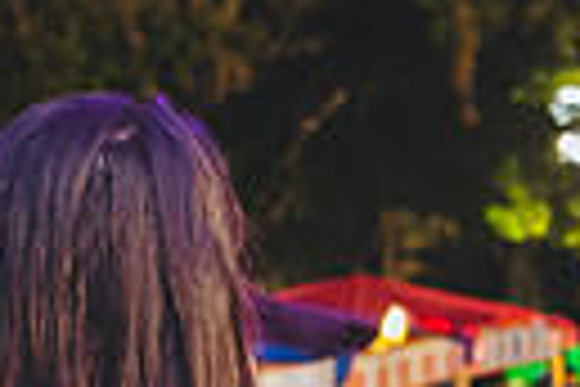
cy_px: 453
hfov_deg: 12.2
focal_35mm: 166
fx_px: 2674
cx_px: 614
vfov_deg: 8.2
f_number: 3.5
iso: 2000
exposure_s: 1/80
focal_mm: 30
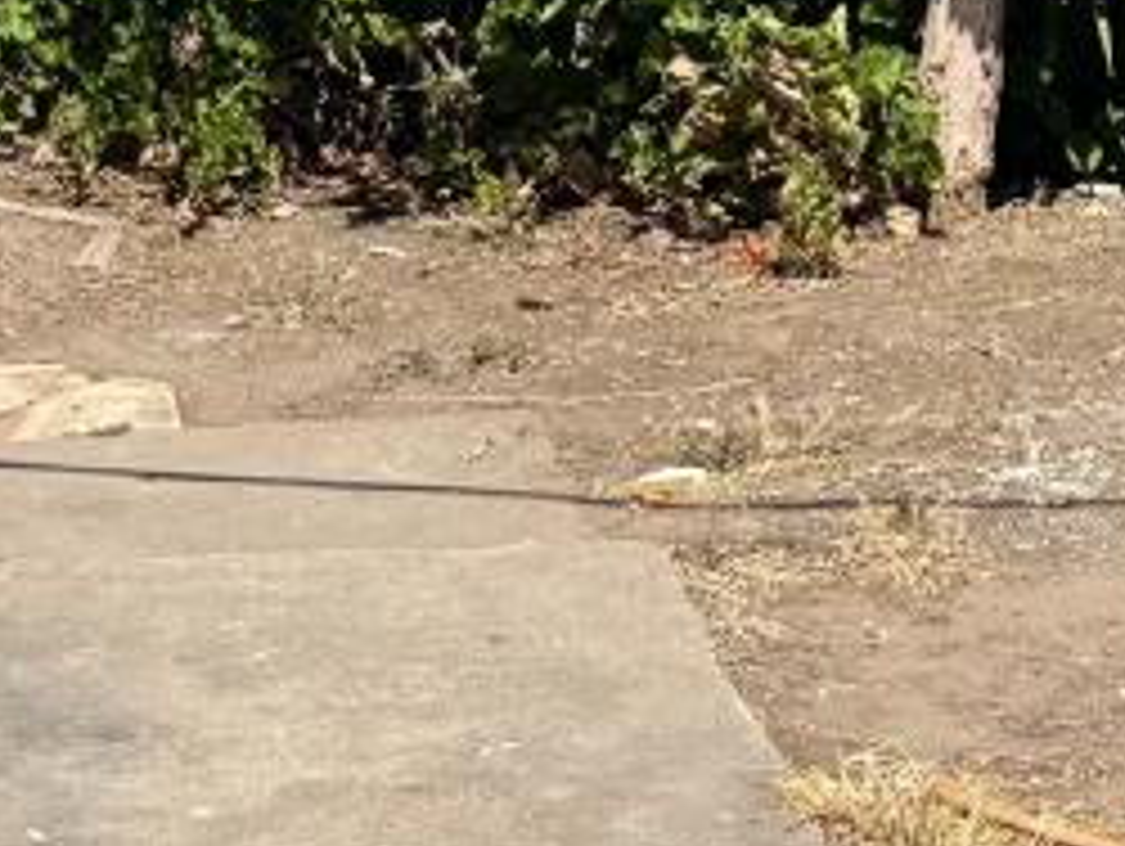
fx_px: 4684
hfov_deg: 13.7
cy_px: -560
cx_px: 738
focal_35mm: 144
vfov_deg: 9.9
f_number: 1.78
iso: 80
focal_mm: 6.76
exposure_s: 1/4310
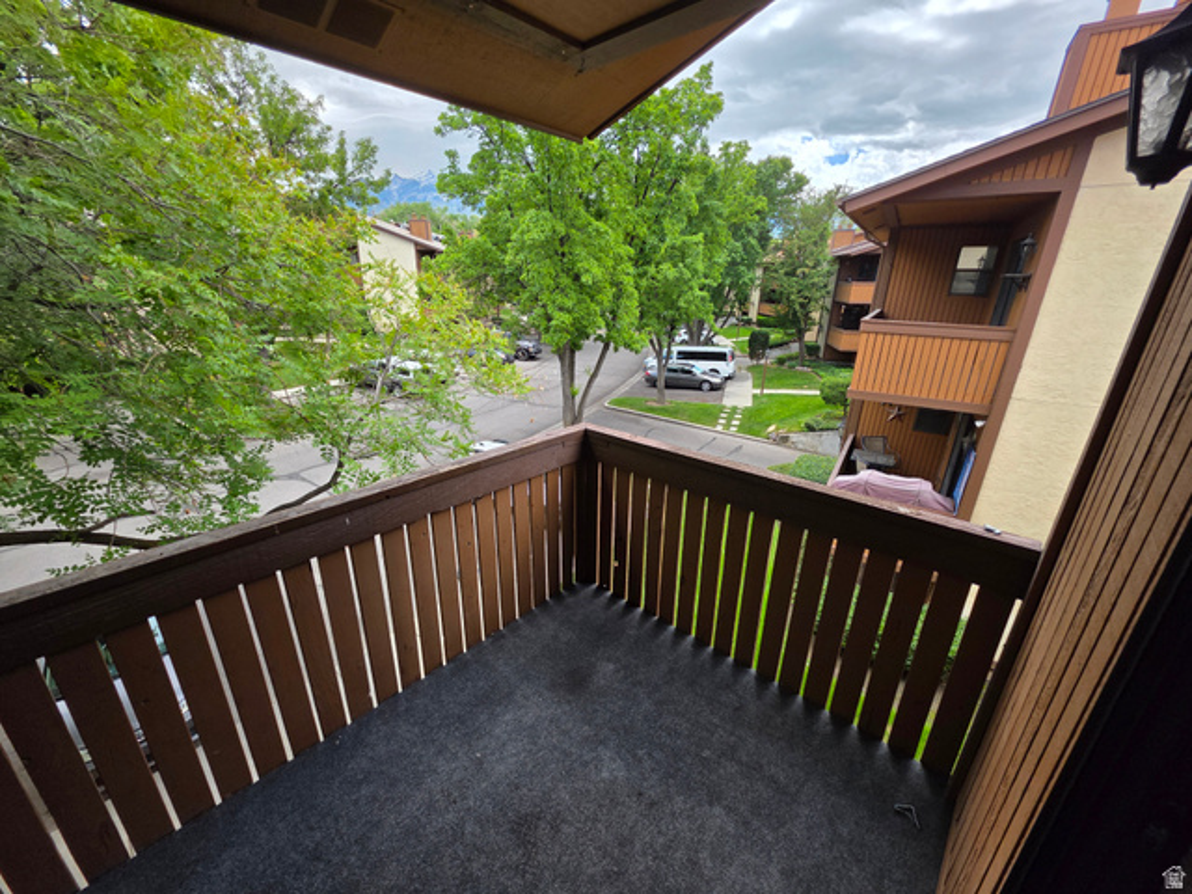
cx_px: 596
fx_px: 448
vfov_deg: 89.9
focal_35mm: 13
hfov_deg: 106.2
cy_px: 447
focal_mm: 2.2
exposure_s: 1/496
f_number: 1.9
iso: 40
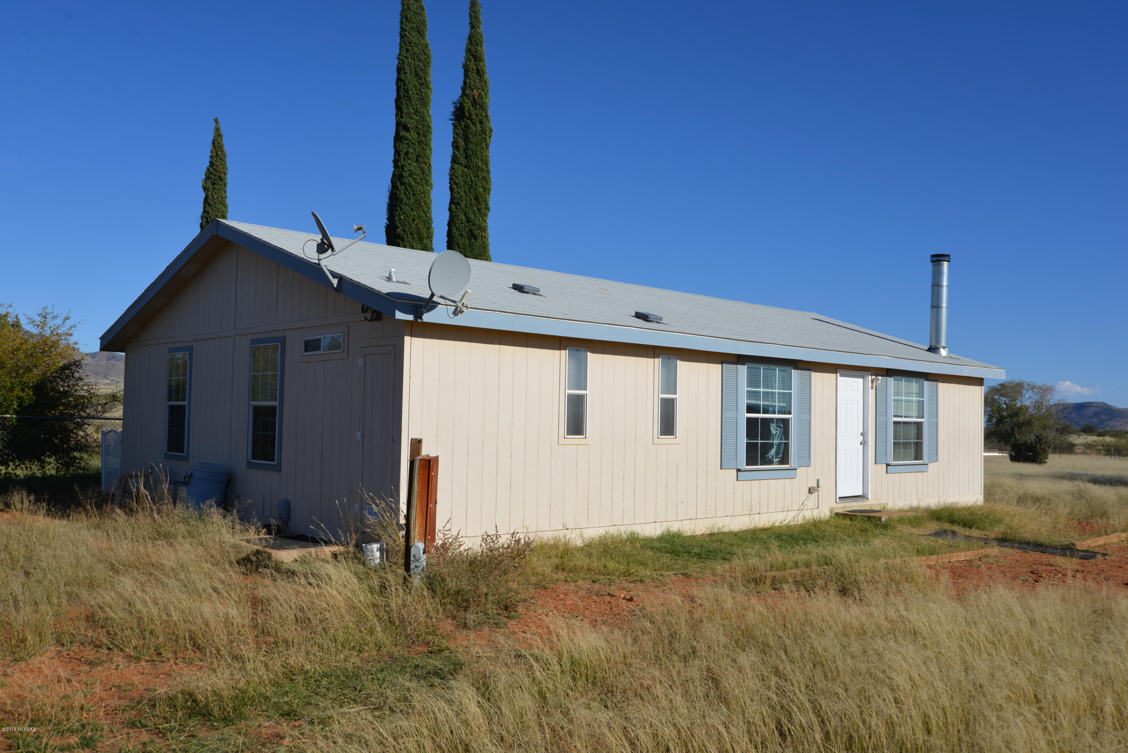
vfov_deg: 41.1
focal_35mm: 32
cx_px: 564
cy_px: 376
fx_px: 1003
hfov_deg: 58.7
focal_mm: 32
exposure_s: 1/400
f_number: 9
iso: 100
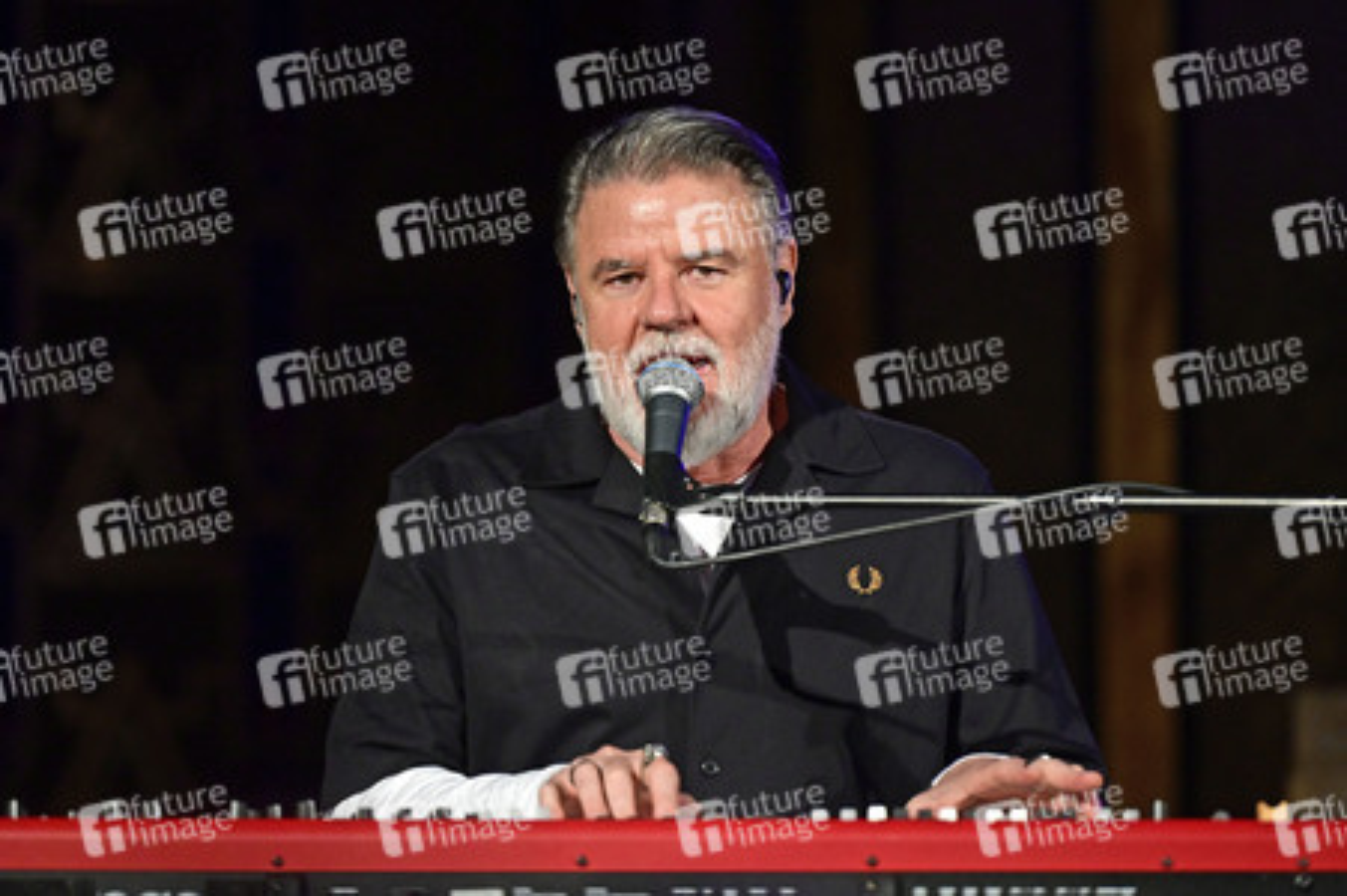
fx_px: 7478
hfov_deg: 10.3
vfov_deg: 6.9
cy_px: 448
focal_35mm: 200
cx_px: 674
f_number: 3.2
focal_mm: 200
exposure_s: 1/400
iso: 4000
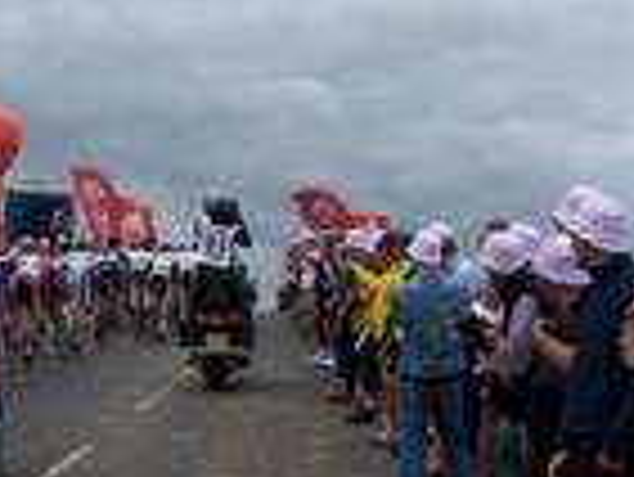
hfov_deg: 21.0
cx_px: 200
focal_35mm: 93
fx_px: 1705
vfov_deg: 15.9
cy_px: 252
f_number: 4.8
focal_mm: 7.5
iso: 80
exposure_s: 1/500
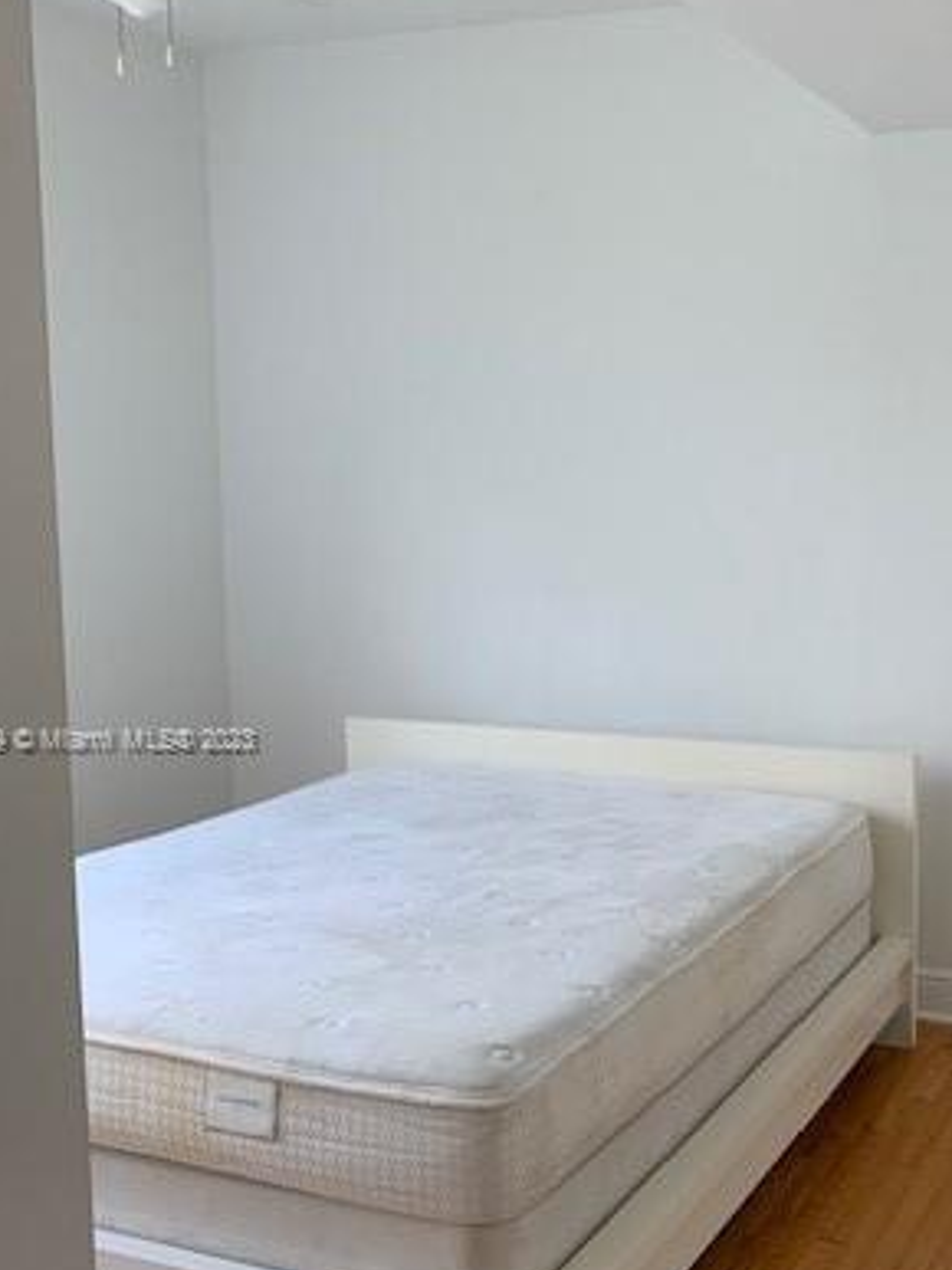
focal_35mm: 43
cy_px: 742
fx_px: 1578
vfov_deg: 43.7
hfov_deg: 33.2
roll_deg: -0.9
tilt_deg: -8.1
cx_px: 666
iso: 100
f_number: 1.8
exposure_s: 1/97
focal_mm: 4.25
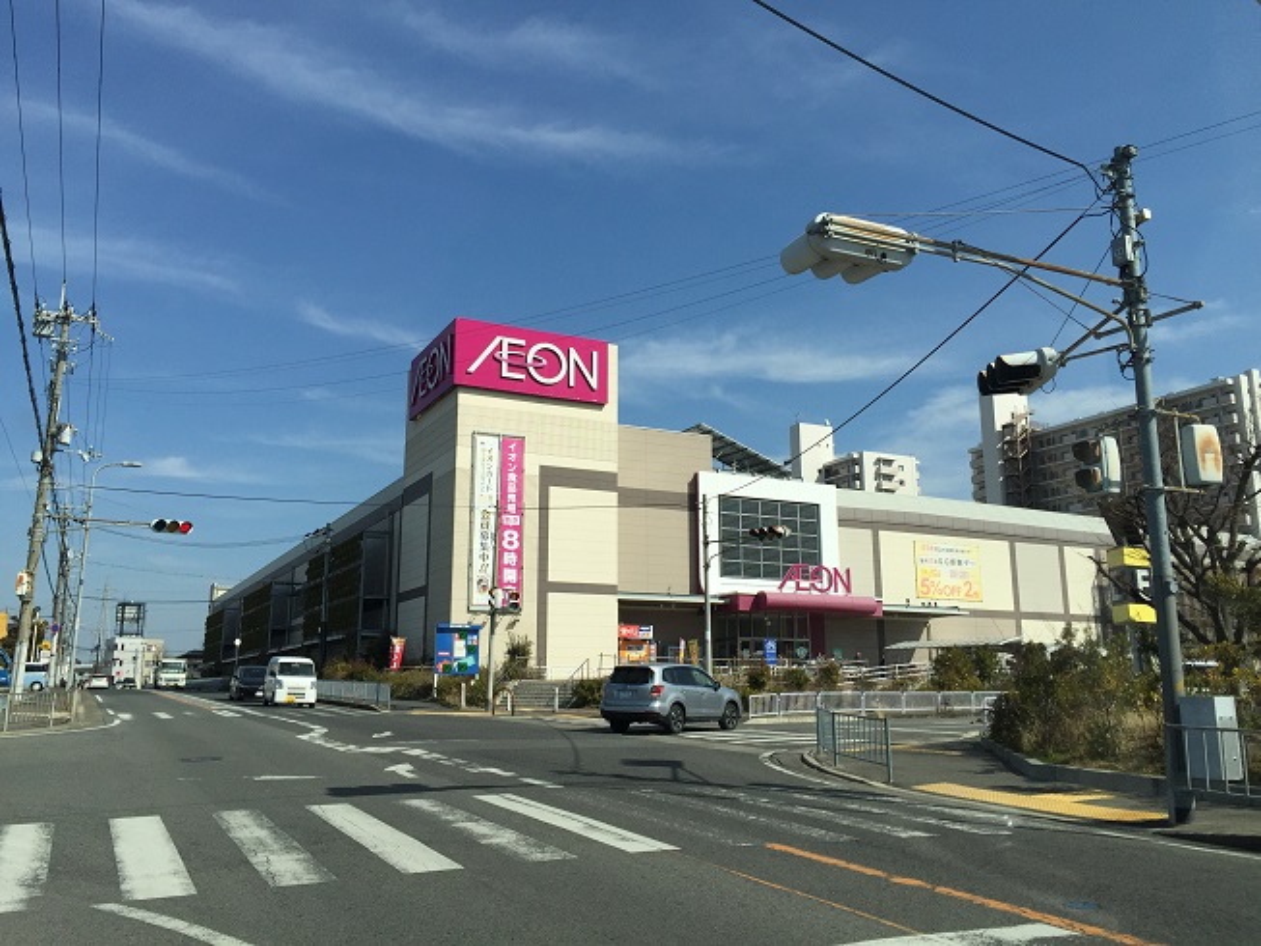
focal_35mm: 29
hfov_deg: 61.7
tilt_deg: +12.3
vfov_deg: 48.2
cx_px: 630
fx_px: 1057
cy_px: 473
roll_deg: -1.0
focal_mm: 4.15
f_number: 2.2
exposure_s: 1/2825
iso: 32
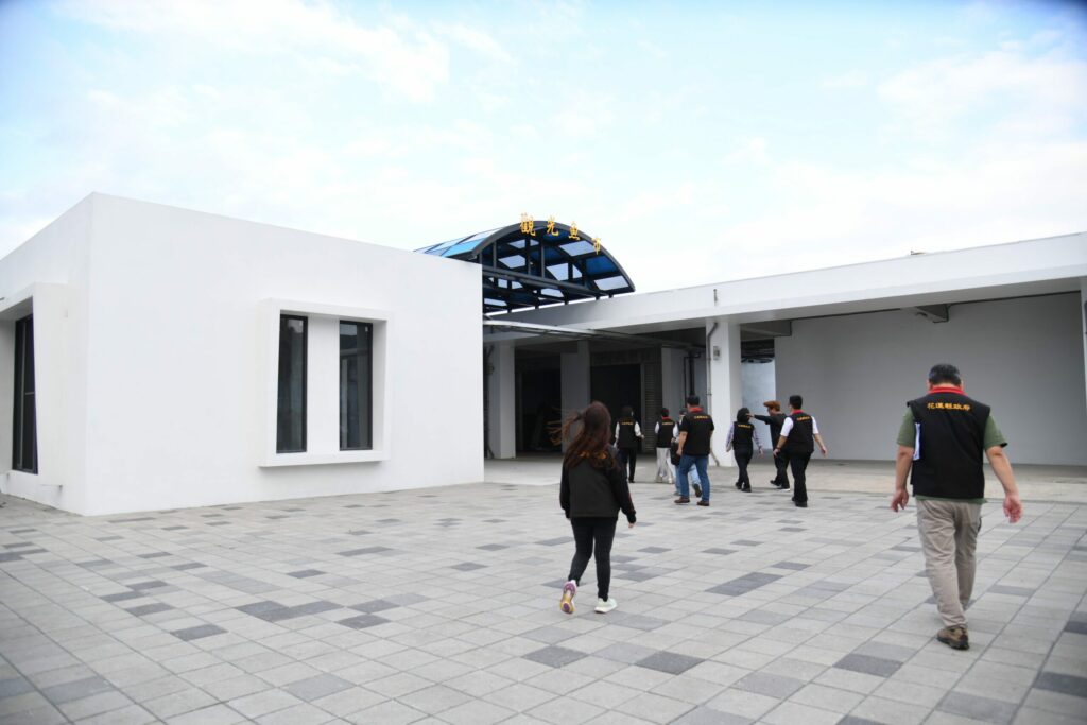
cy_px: 362
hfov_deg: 73.7
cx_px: 544
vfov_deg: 53.1
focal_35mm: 24
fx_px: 725
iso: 160
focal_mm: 24
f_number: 4
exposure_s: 1/250
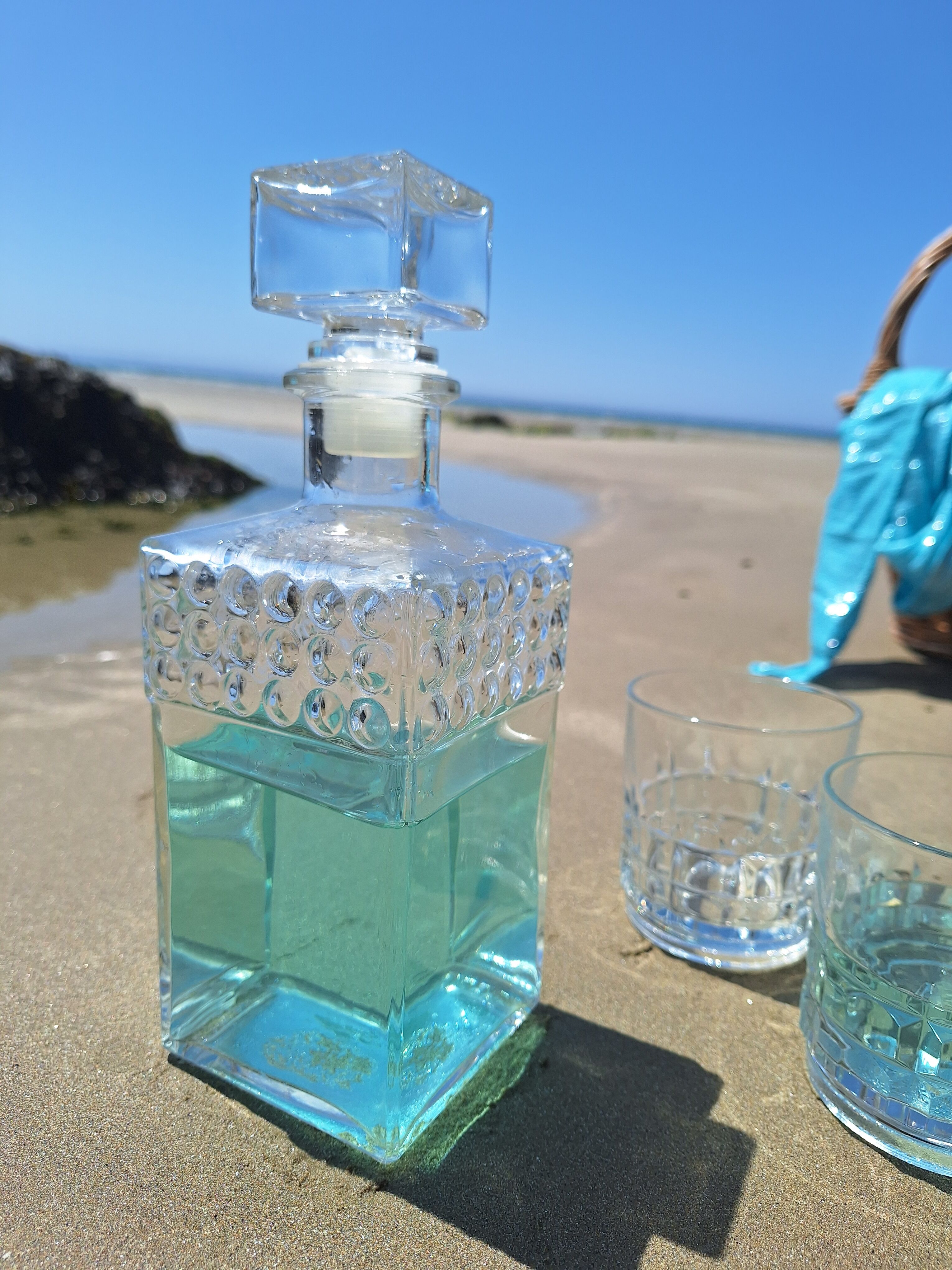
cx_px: 476
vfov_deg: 73.9
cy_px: 635
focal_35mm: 23
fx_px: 843
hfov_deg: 58.9
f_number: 1.8
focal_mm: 5.54
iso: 40
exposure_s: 1/2793
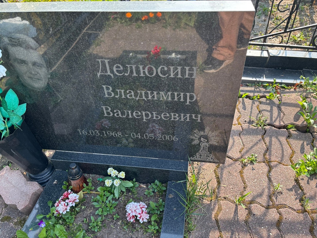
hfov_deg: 67.3
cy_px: 119
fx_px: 238
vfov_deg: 53.1
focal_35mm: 26
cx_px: 158
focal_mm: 5.96
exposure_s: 1/365
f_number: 1.6
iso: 50
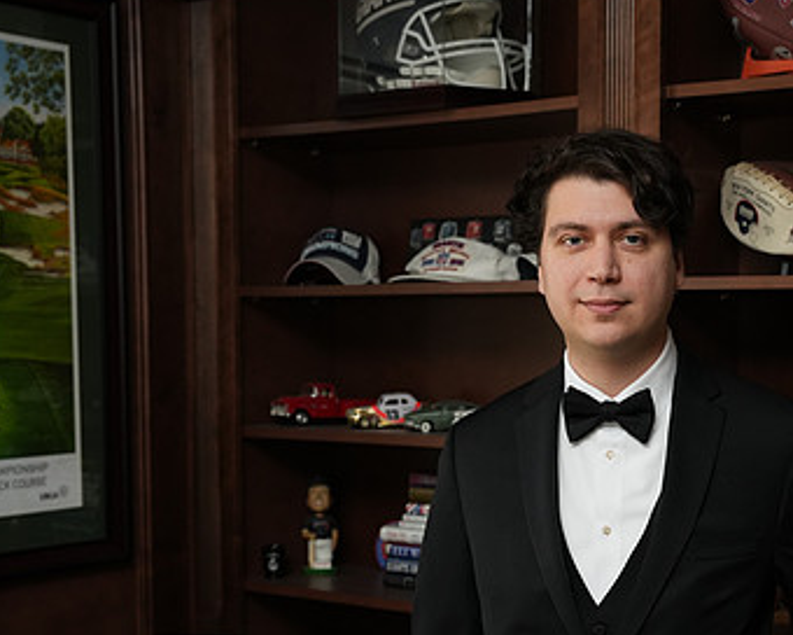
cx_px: 611
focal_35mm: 65
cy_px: 435
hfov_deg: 28.8
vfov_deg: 23.5
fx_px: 1517
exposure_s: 1/250
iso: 1600
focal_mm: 40.4
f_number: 4
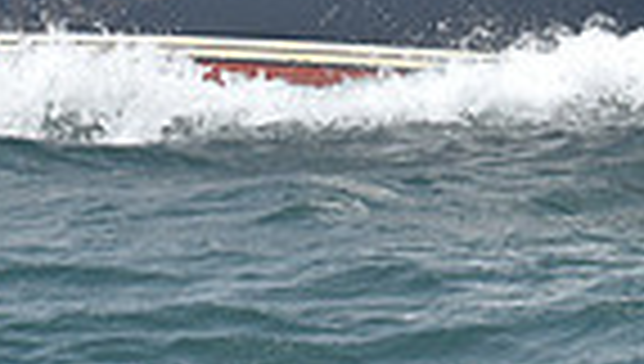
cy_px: -281
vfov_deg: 3.3
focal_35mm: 365
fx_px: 6243
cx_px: 522
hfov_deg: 5.9
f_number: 11
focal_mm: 86
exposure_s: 1/800
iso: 320
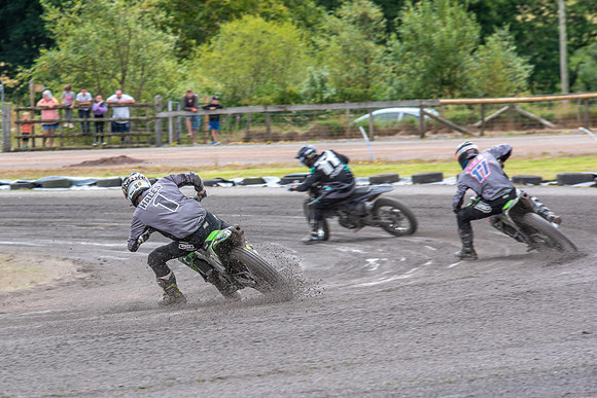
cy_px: 216
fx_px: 4707
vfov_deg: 4.8
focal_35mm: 284
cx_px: 194
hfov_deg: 7.3
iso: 160
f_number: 8
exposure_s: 1/250
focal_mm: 200
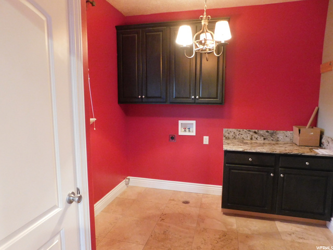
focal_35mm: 23
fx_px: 221
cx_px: 166
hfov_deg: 73.9
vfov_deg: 58.9
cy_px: 125
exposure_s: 1/8
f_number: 3
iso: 800
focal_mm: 4
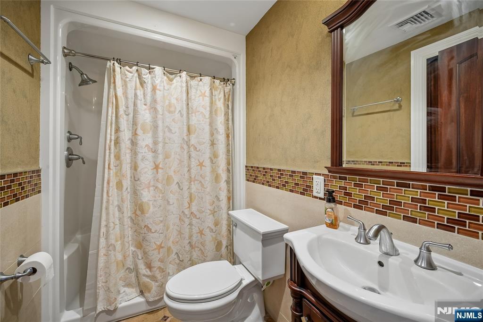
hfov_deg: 104.3
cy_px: 161
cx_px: 242
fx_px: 188
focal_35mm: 14
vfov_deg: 81.2
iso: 500
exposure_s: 1/10
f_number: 8
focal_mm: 14
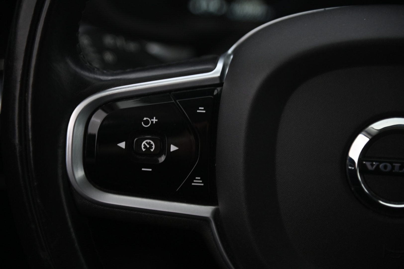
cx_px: 202
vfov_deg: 11.4
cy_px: 134
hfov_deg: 17.1
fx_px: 1346
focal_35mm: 120
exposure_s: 1/25
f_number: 4
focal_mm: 120
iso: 2000
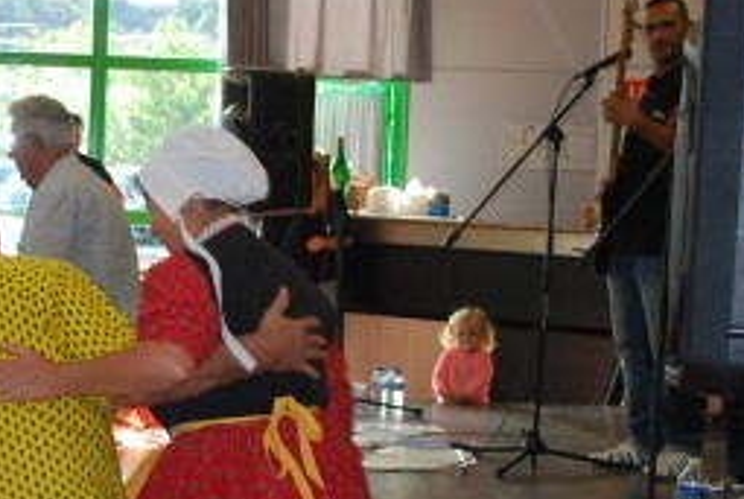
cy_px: 285
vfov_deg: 12.6
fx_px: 2262
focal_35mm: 109
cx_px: 82
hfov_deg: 18.4
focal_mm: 29
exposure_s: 1/80
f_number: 4.8
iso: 200
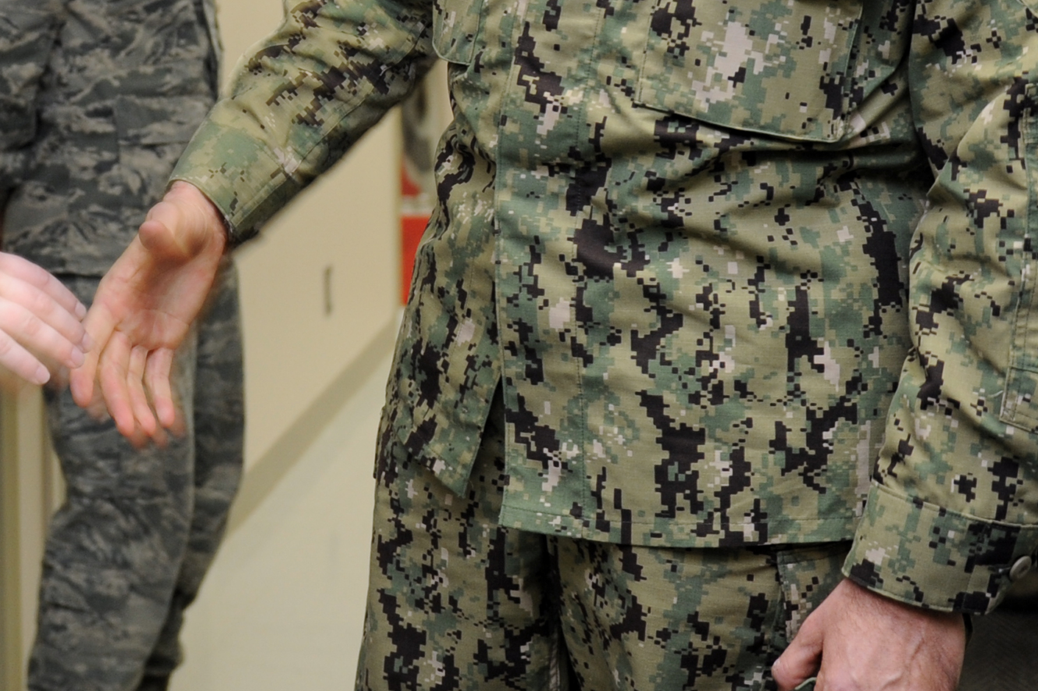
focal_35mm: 74
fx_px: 2132
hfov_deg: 26.9
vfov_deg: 17.9
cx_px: 230
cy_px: -31
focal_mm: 31
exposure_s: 1/60
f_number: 2.8
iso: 640
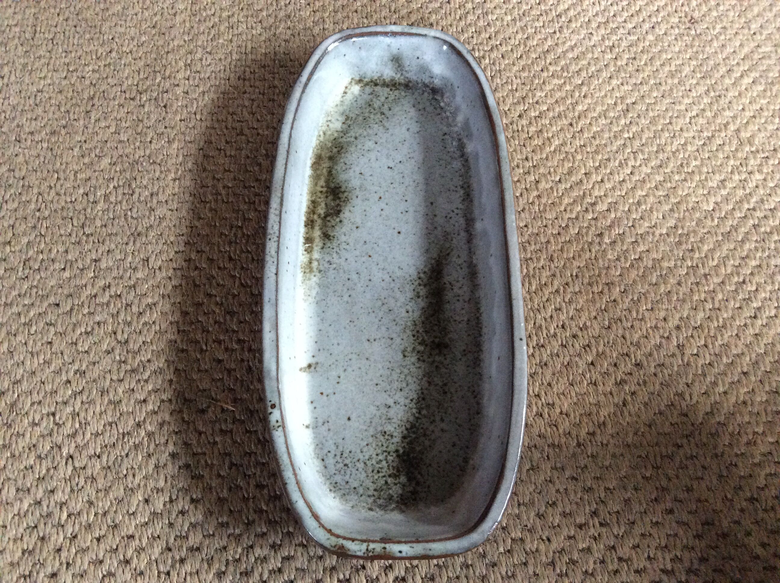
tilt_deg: -64.1
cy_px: 292
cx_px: 390
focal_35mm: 32
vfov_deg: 44.1
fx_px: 720
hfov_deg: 56.9
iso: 250
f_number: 2.4
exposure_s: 1/25
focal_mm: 3.3
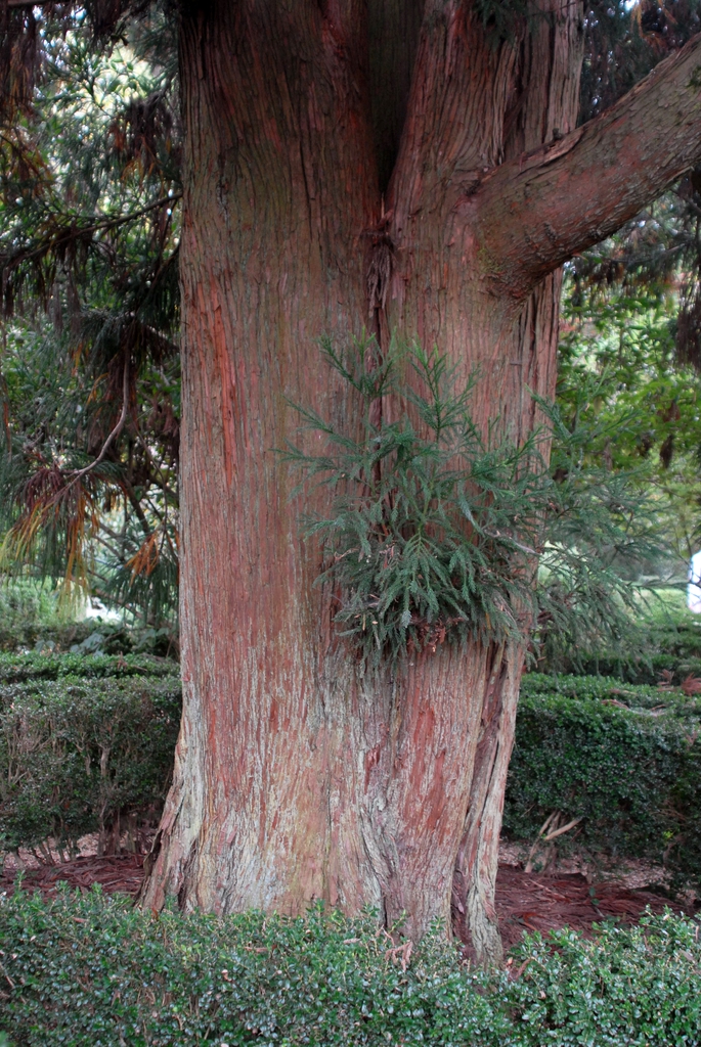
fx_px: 1224
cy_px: 524
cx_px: 350
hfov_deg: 32.0
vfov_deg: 46.4
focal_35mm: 42
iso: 400
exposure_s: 1/80
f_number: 4.5
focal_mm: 28
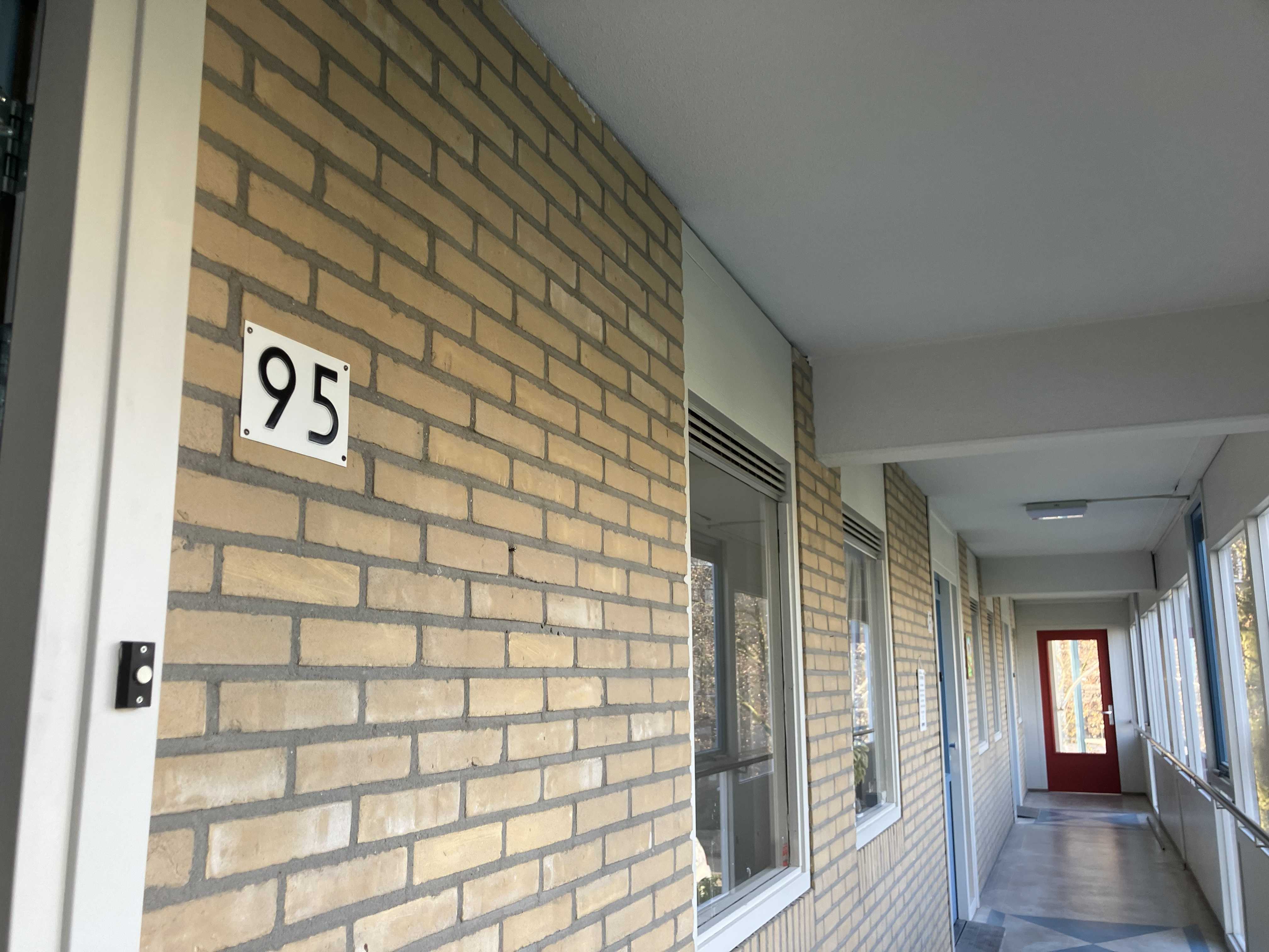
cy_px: 476
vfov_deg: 49.7
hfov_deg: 63.4
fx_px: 1026
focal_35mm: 28
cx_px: 634
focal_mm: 3.99
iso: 40
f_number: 1.8
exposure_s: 1/121
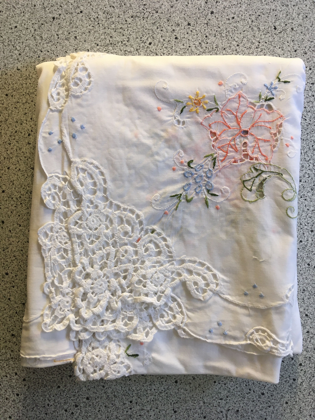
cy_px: 210
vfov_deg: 61.7
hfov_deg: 48.2
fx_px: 352
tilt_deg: -89.1
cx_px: 158
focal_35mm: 29
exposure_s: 1/33
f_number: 2.2
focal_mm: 4.15
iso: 80
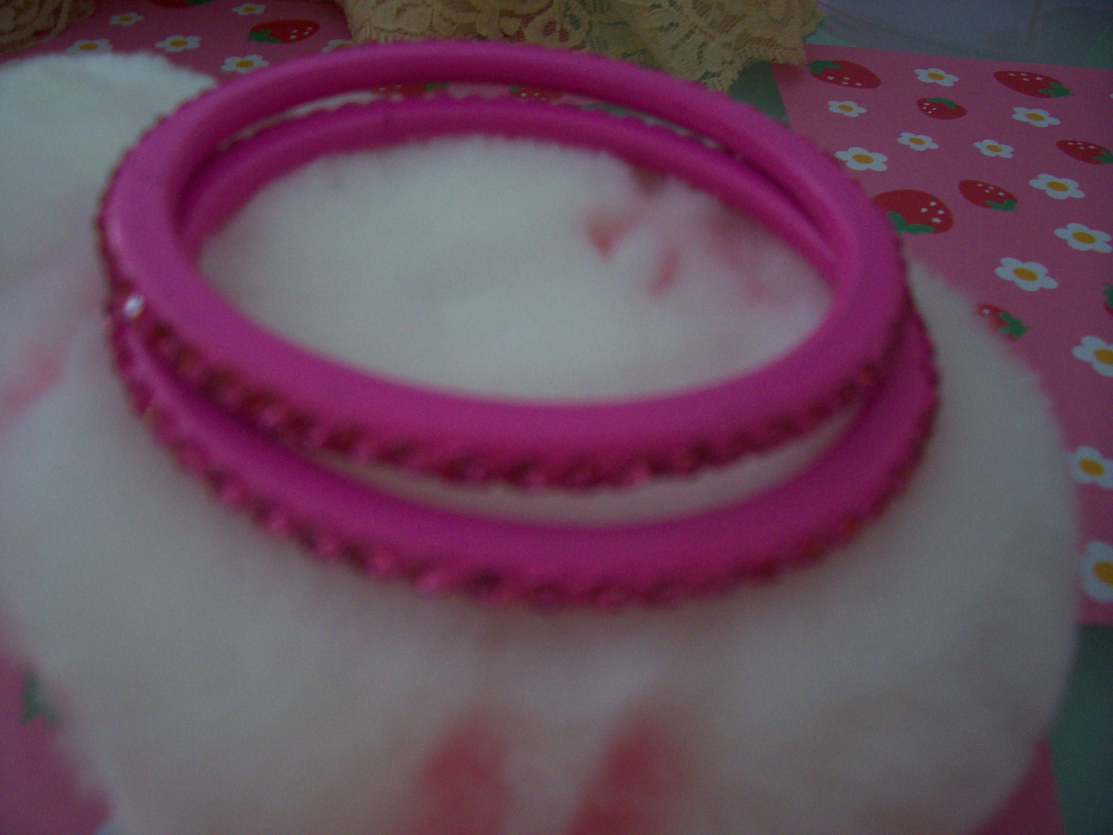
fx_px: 1093
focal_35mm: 34
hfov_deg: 54.0
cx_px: 556
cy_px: 418
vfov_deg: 41.8
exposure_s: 1/8
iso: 160
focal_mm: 5.6
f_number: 2.7
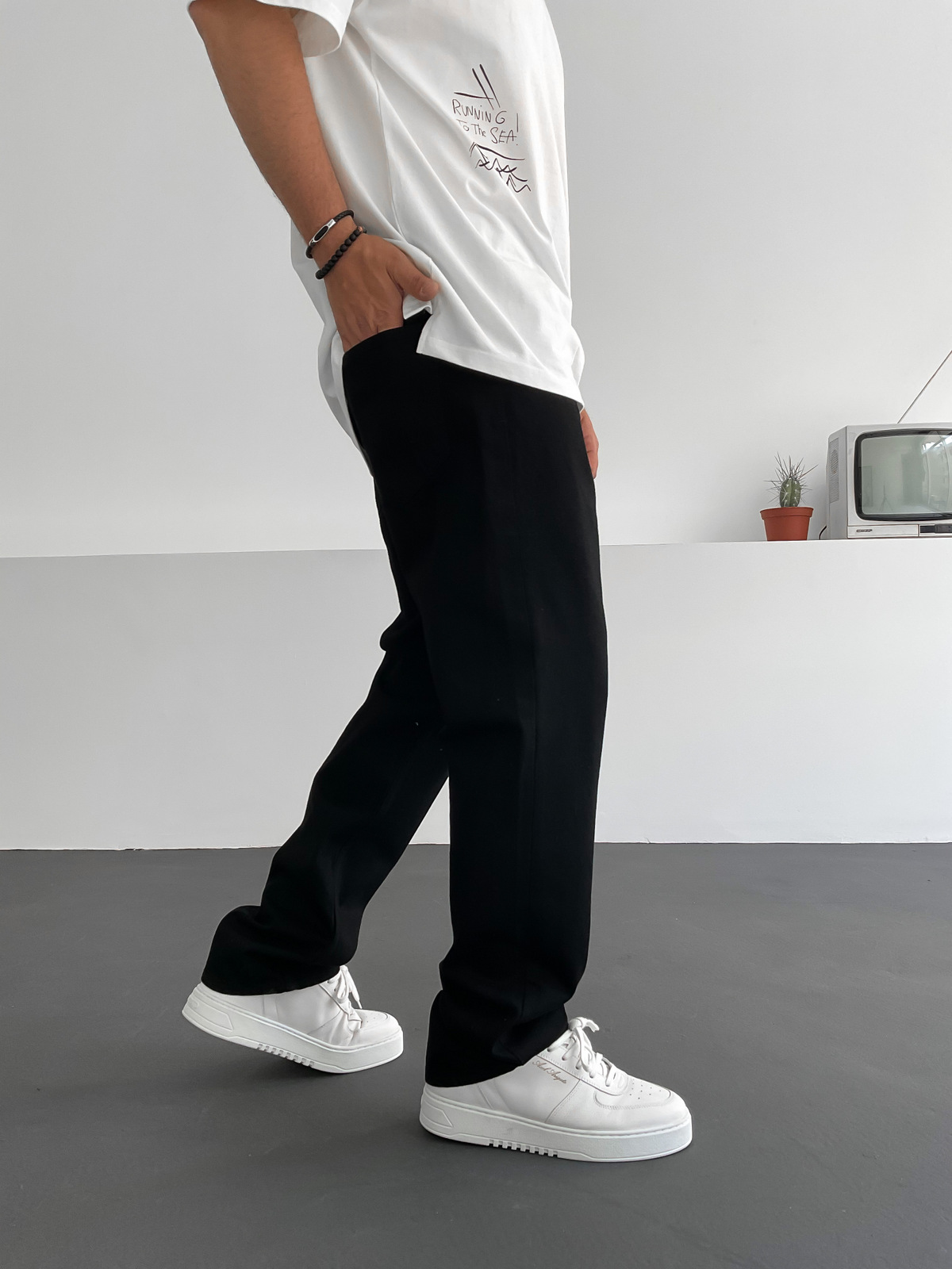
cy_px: 634
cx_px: 476
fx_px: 1063
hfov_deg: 48.2
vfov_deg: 61.7
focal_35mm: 29
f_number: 1.8
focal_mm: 3
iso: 32
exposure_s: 1/120
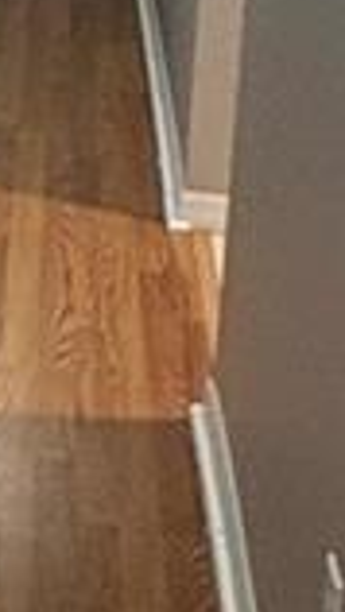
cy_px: -155
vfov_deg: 17.5
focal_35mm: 116
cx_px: -357
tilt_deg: -9.9
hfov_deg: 9.7
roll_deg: -2.0
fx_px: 1885
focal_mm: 2.22
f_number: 2.2
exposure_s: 1/60
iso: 320
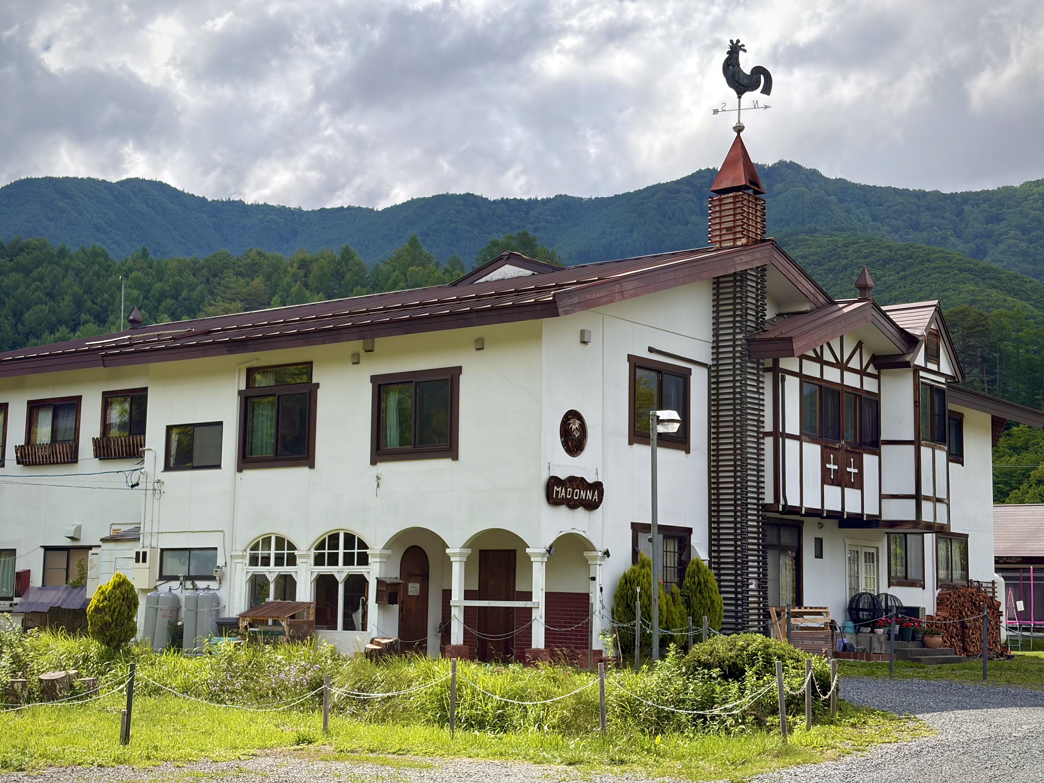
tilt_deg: +7.6
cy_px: 392
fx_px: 1568
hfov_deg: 36.8
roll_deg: -0.4
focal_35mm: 52
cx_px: 522
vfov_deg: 28.0
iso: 40
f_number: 1.6
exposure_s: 1/3448
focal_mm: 5.96
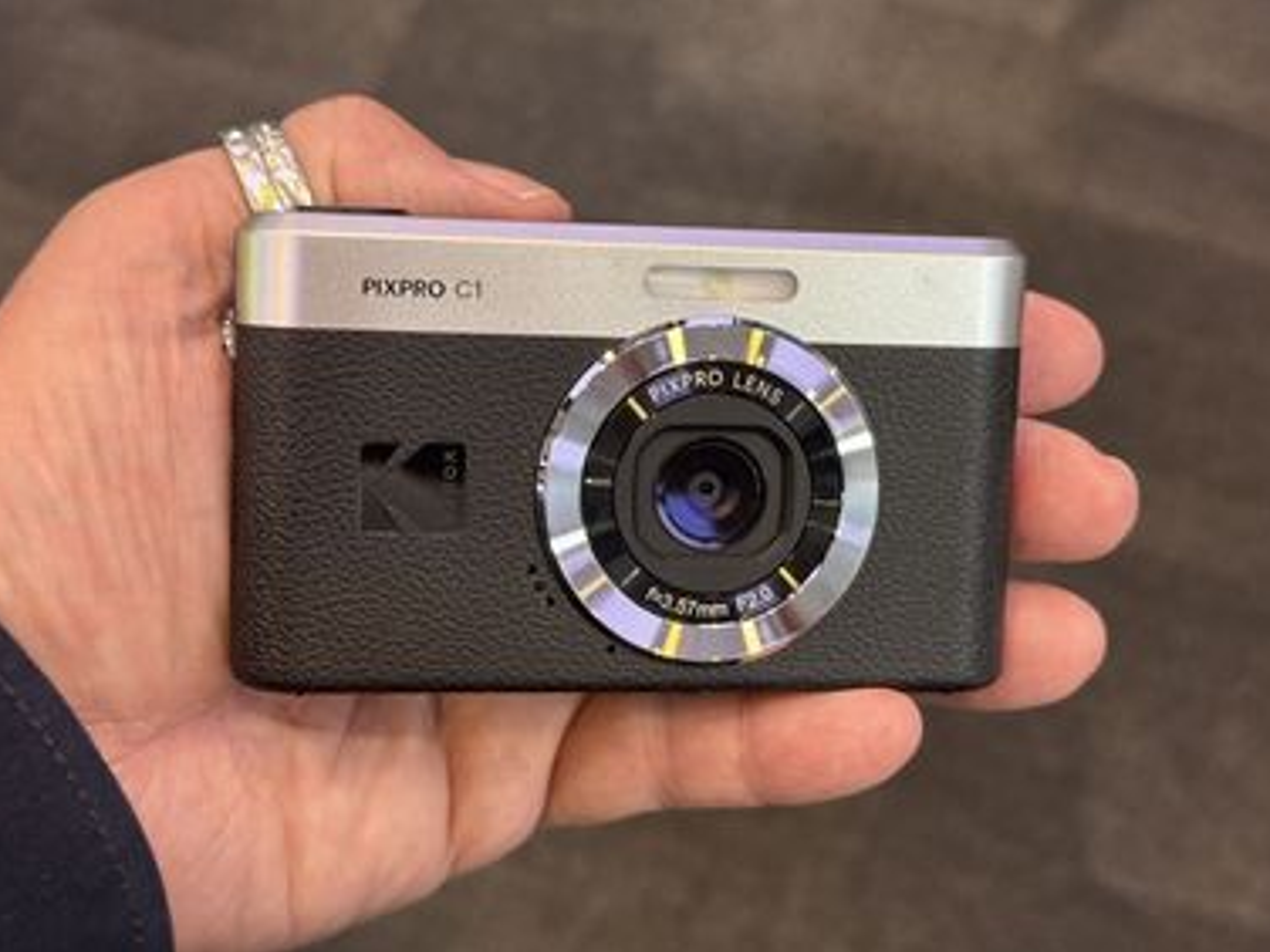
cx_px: 635
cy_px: 449
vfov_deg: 28.6
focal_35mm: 51
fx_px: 1871
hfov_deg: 37.5
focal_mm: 6.76
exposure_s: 1/50
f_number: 1.78
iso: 160
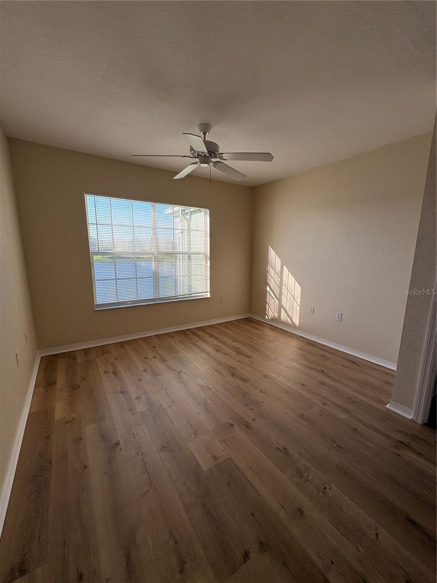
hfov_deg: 85.7
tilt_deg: -9.4
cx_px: 218
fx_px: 236
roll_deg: -0.3
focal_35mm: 14
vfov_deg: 102.1
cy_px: 292
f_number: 2.2
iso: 64
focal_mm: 2.22
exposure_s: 1/357
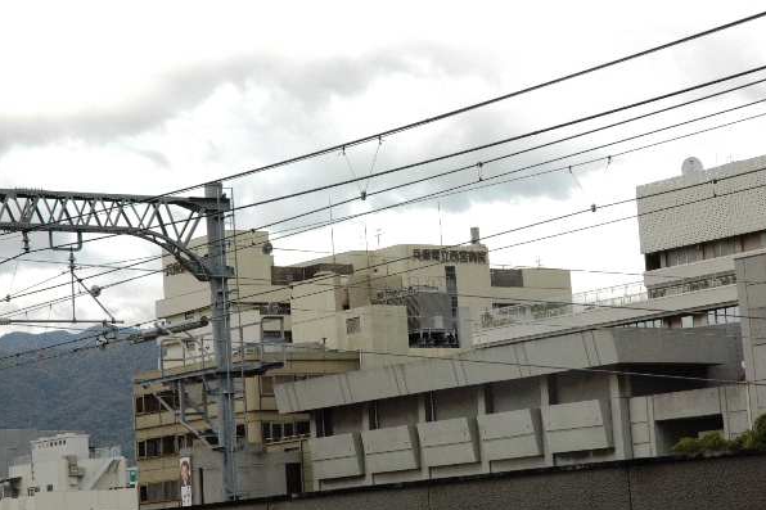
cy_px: 256
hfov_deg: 19.3
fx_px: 2255
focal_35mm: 106
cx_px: 383
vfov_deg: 12.9
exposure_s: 1/640
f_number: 13
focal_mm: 70
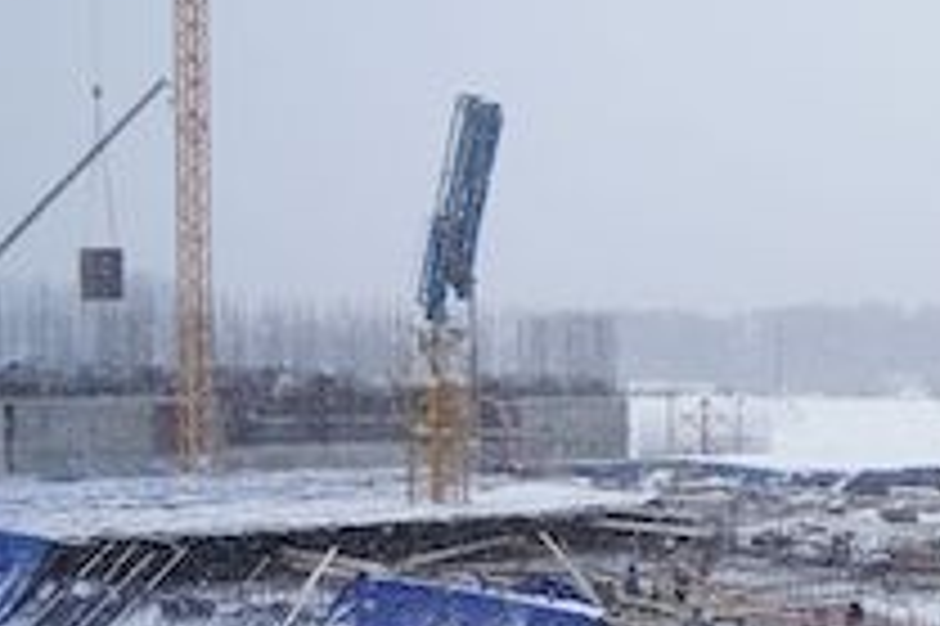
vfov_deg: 19.4
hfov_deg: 26.1
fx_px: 1800
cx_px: 1129
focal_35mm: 69
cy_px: 536
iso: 400
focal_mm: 24
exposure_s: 1/500
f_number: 4
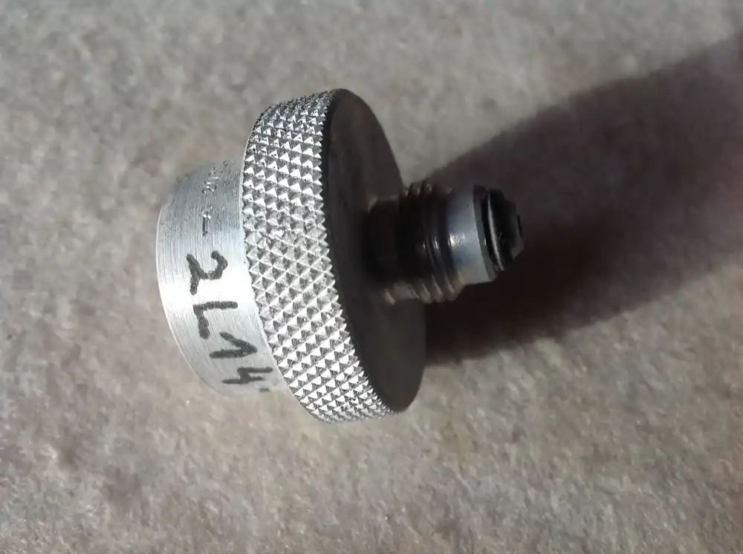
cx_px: 372
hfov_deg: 52.7
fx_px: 750
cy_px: 277
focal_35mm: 35
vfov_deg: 40.6
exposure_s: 1/120
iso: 100
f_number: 2.4
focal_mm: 4.28
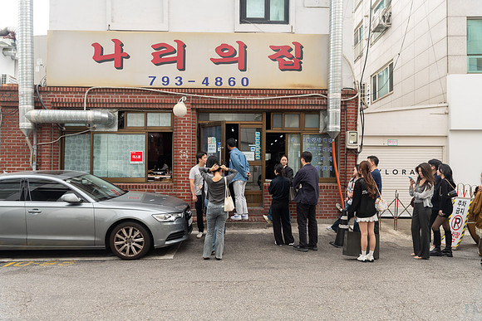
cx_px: 241
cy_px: 160
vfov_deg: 45.0
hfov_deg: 63.6
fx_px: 388
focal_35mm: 29
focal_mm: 29
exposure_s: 1/100
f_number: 3.5
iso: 64
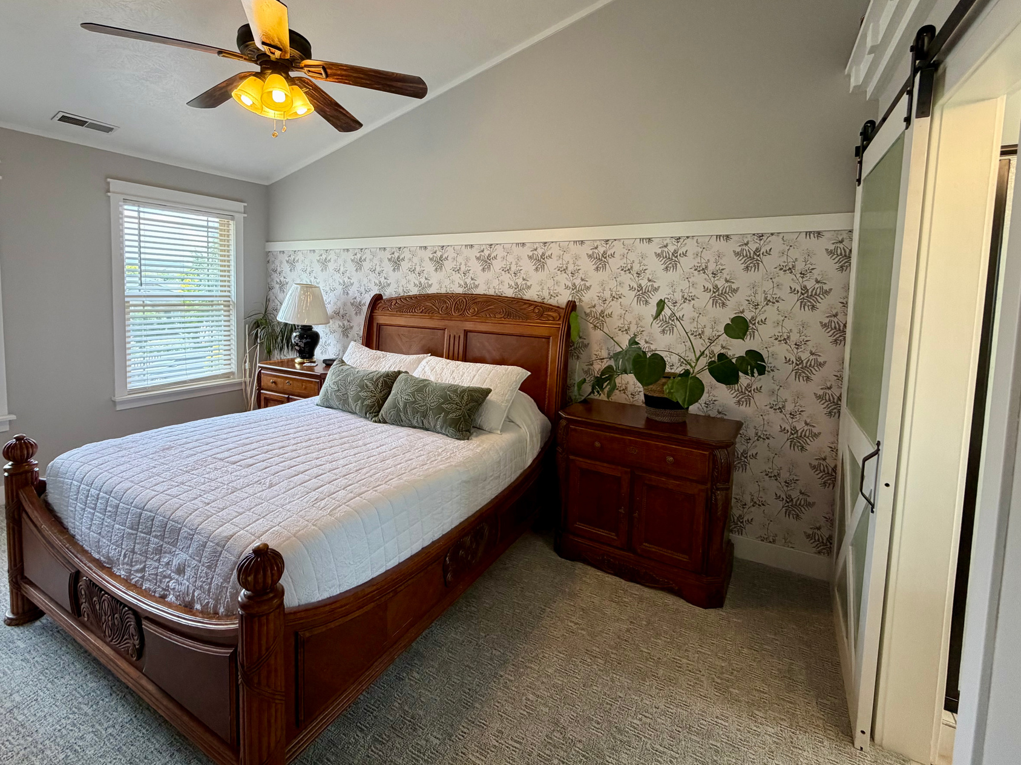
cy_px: 328
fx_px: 501
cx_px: 467
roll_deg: -1.7
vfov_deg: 74.3
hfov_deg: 90.8
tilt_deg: -5.3
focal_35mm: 17
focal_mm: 2.22
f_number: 2.2
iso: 200
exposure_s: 1/120
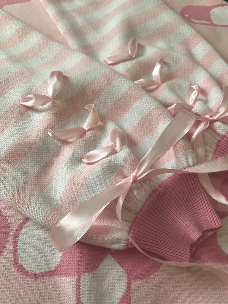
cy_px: 152
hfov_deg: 53.1
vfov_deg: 67.3
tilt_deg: -59.7
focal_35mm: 26
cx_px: 114
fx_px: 228
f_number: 1.5
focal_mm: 5.7
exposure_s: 1/97
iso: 125
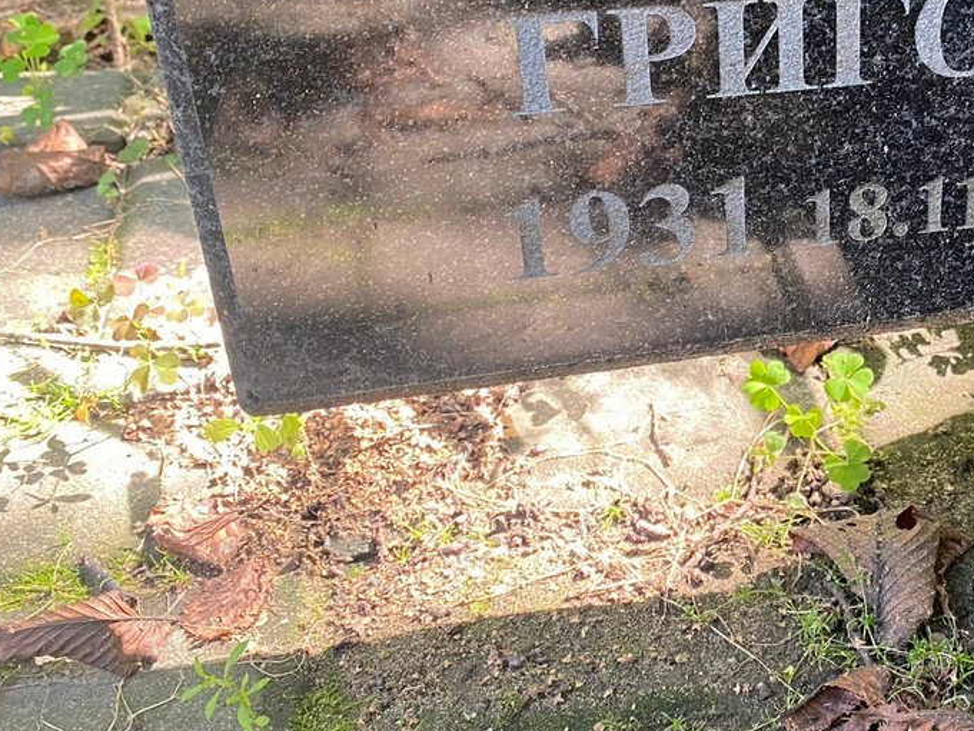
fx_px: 1548
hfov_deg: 32.9
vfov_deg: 26.4
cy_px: 232
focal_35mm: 55
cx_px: 901
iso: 125
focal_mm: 4.25
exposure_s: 1/95
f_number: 1.8
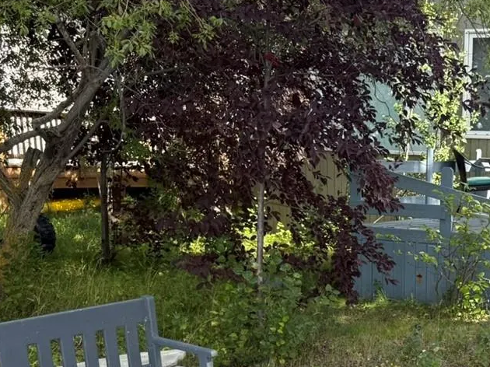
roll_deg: -4.1
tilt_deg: -15.4
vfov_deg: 22.5
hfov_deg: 29.9
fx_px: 863
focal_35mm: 61
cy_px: 418
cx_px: 469
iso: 100
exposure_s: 1/702
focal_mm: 6.76
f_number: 1.78
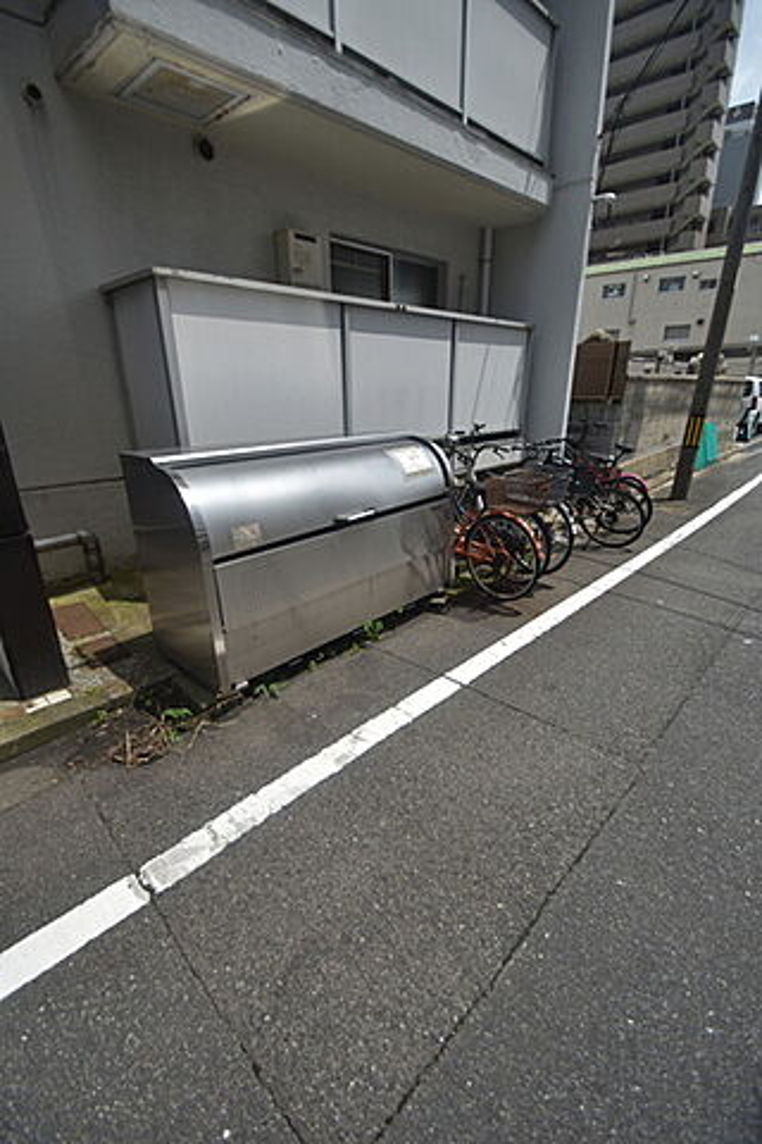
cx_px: 381
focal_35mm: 15
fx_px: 476
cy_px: 572
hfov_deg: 77.3
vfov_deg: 100.4
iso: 125
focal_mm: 10
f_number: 3.5
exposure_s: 1/2000
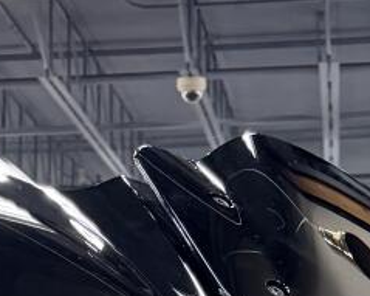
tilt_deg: -19.7
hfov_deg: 13.0
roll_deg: +1.9
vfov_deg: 8.0
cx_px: 303
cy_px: 1060
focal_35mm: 147
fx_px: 1609
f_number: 1.78
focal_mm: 6.76
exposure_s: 1/60
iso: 200
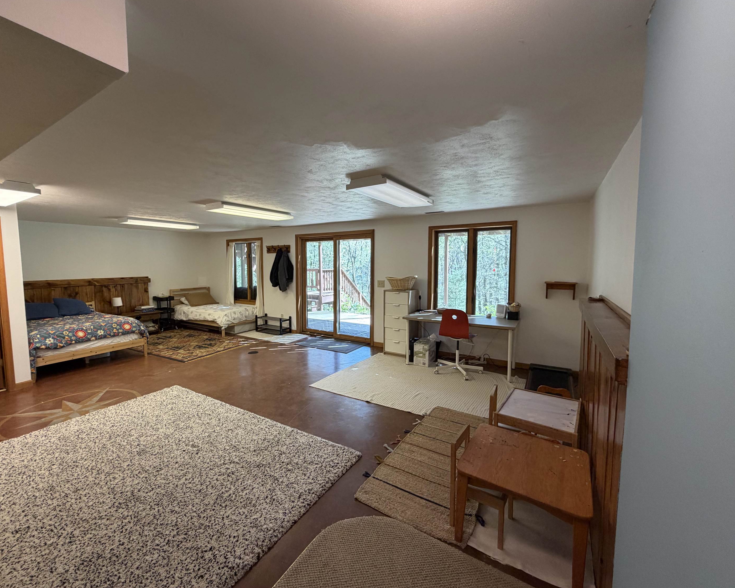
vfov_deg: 84.0
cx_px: 351
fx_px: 326
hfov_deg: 96.7
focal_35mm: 15
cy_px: 287
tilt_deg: -4.4
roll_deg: +1.0
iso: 160
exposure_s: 1/60
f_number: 2.2
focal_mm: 2.22
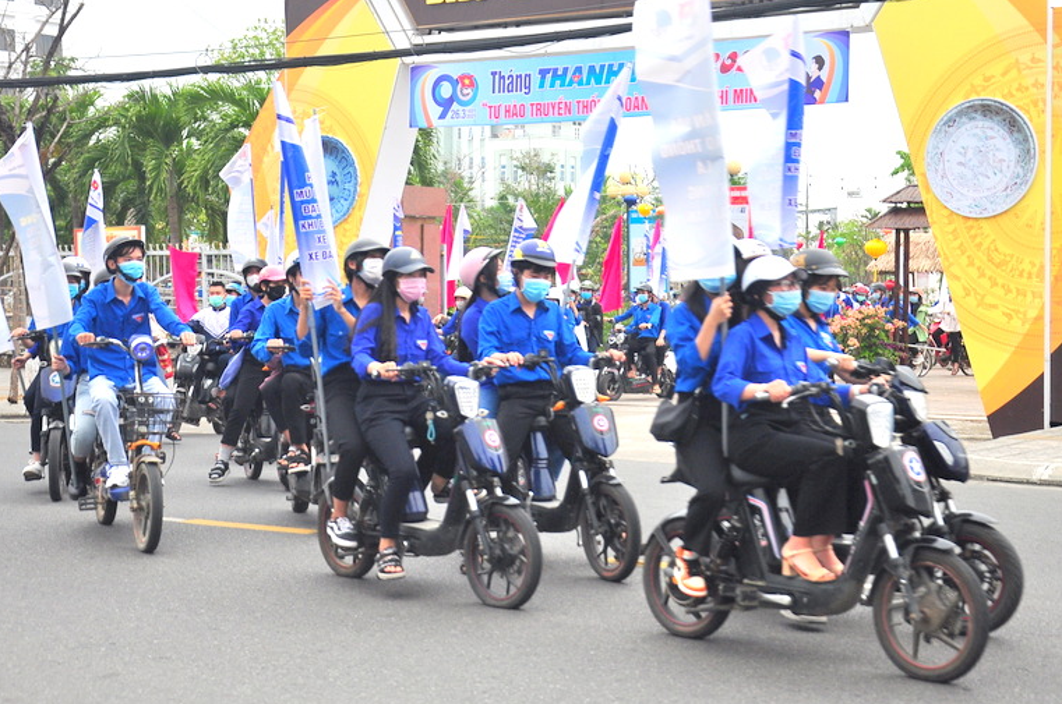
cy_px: 312
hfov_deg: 28.5
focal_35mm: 71
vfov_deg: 19.1
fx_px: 2091
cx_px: 600
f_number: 4.5
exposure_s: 1/80
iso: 250
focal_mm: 40
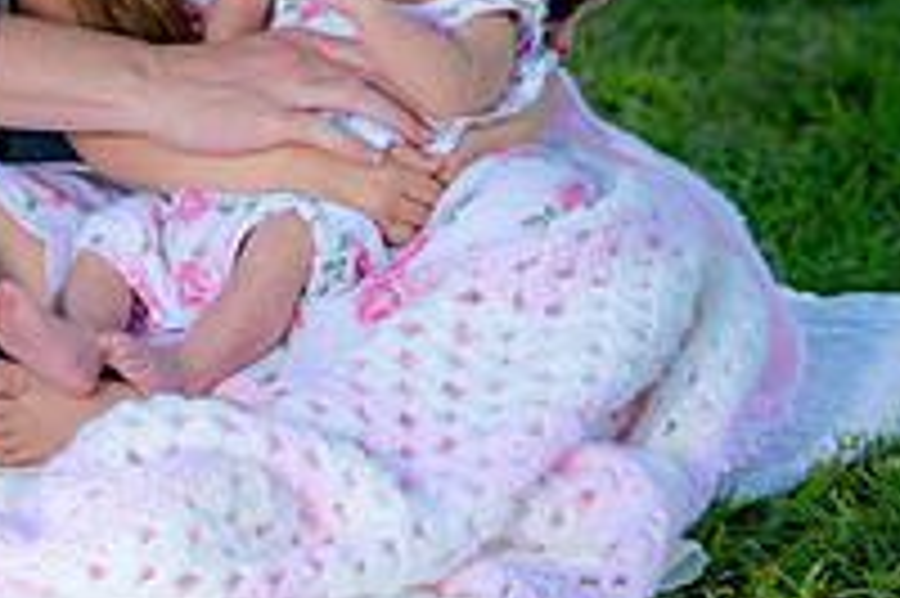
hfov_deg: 5.9
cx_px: -58
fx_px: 8693
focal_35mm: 348
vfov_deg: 3.9
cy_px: -207
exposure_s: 1/250
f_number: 2.8
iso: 100
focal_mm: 120
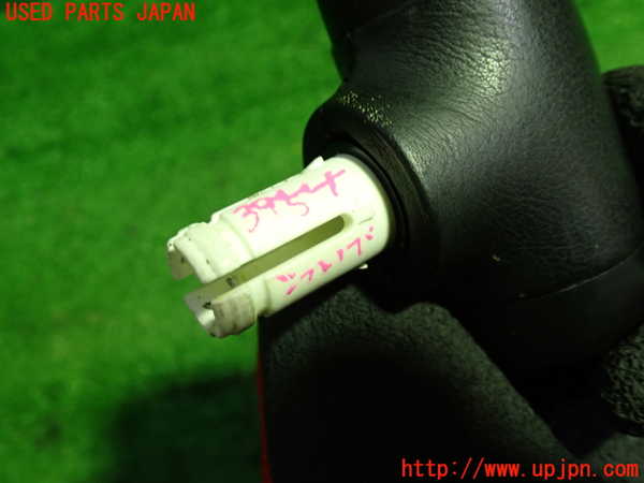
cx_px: 322
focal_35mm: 36
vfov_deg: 39.7
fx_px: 670
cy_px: 242
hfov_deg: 51.4
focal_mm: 6.37
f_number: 2.5
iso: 320
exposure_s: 1/40
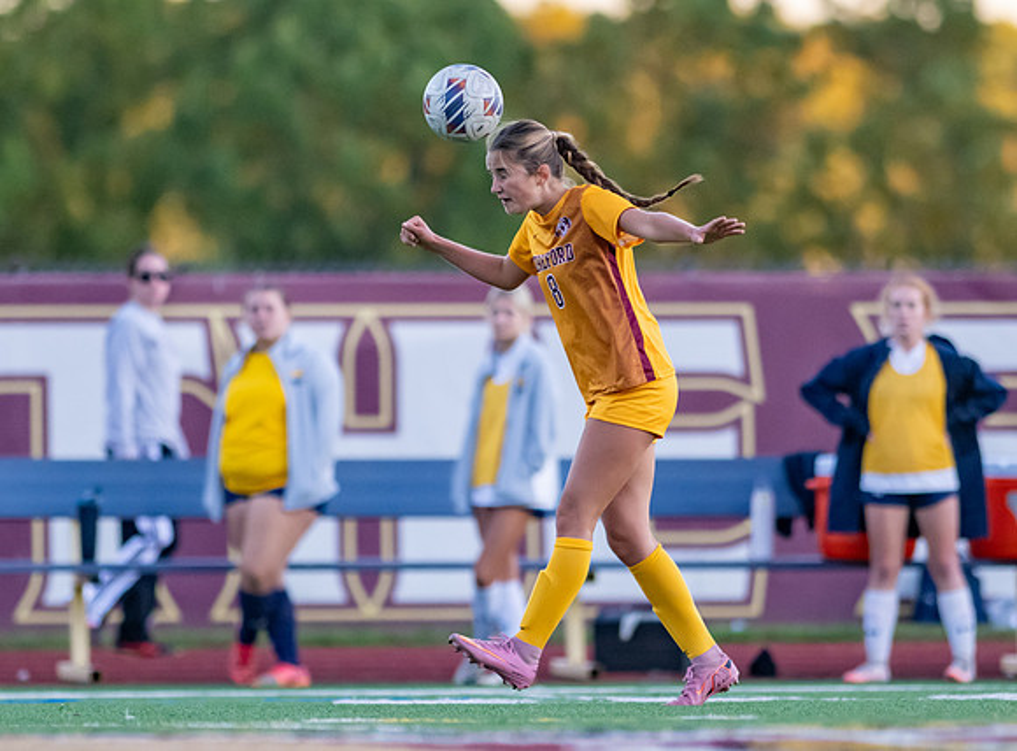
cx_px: 468
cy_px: 394
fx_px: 17346
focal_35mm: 594
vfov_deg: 2.5
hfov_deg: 3.4
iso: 2200
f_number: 2.8
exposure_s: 1/1600
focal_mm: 300
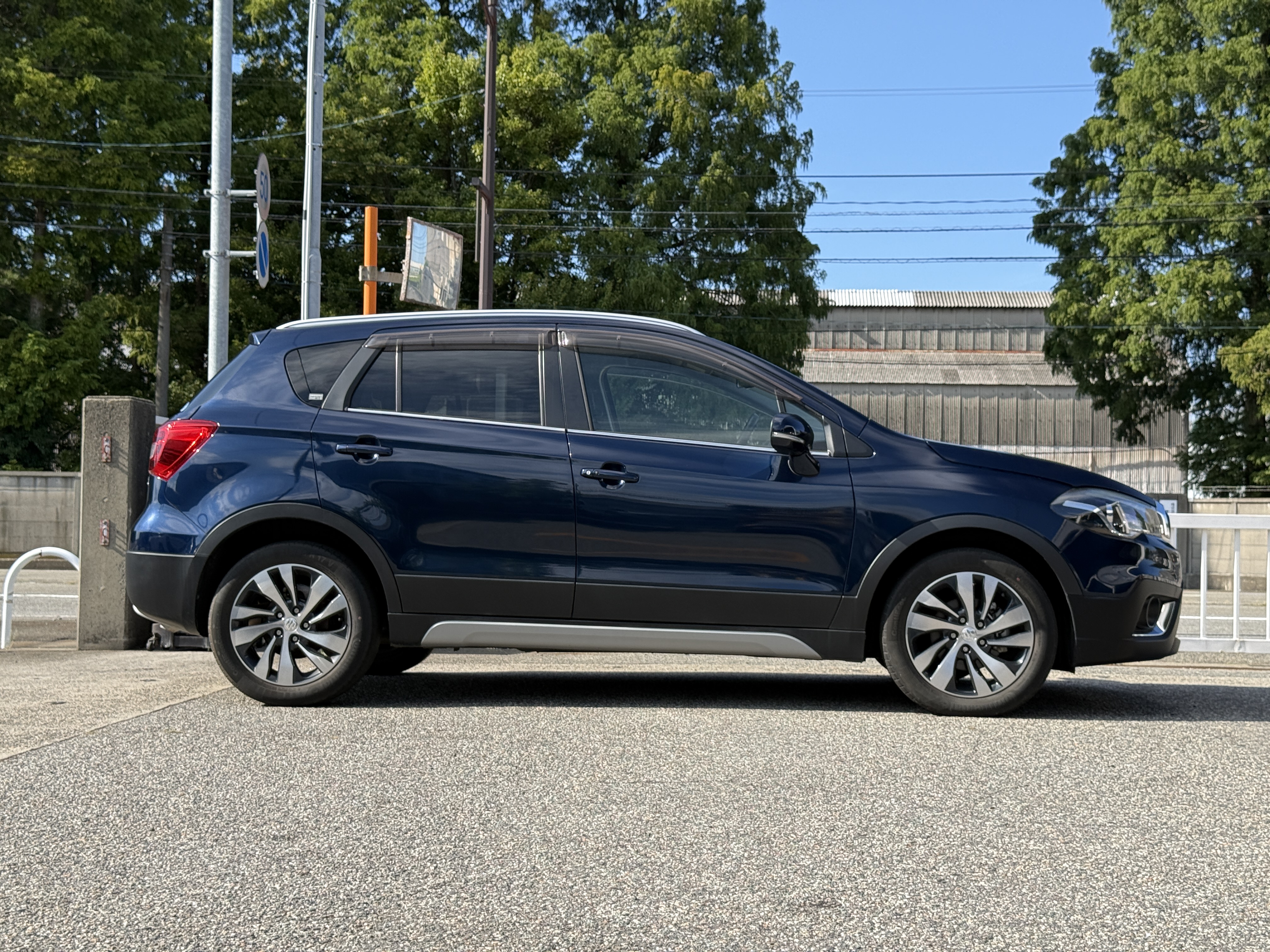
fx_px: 1761
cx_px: 635
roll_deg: -1.2
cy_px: 476
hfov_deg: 39.7
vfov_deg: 30.3
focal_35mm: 48
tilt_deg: +1.6
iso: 80
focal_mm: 6.76
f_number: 1.78
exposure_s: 1/2494
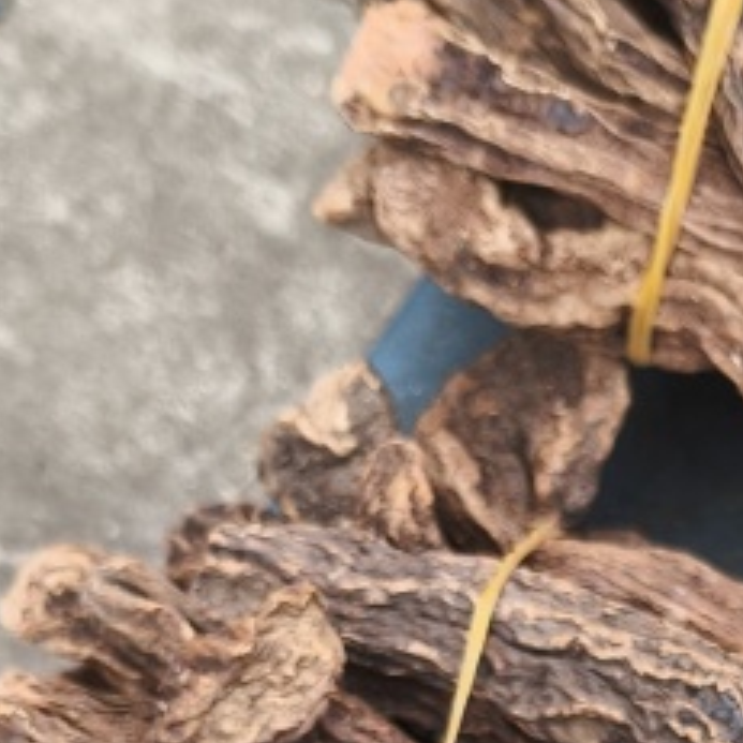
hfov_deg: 18.2
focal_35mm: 94
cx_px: 672
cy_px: 1127
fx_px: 2283
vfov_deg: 16.7
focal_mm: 5.84
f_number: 1.6
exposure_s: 1/145
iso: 80
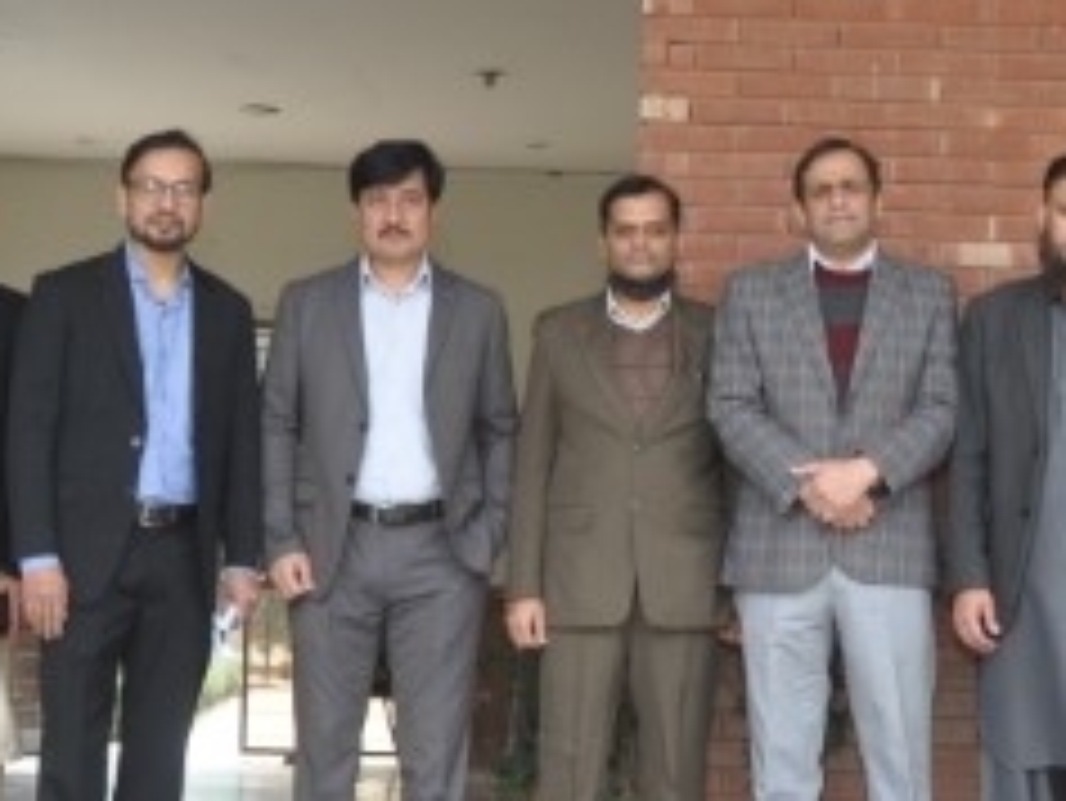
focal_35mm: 79
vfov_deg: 18.7
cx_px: 893
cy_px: 342
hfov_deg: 24.2
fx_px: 2434
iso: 400
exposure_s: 1/160
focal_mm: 18
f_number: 6.3
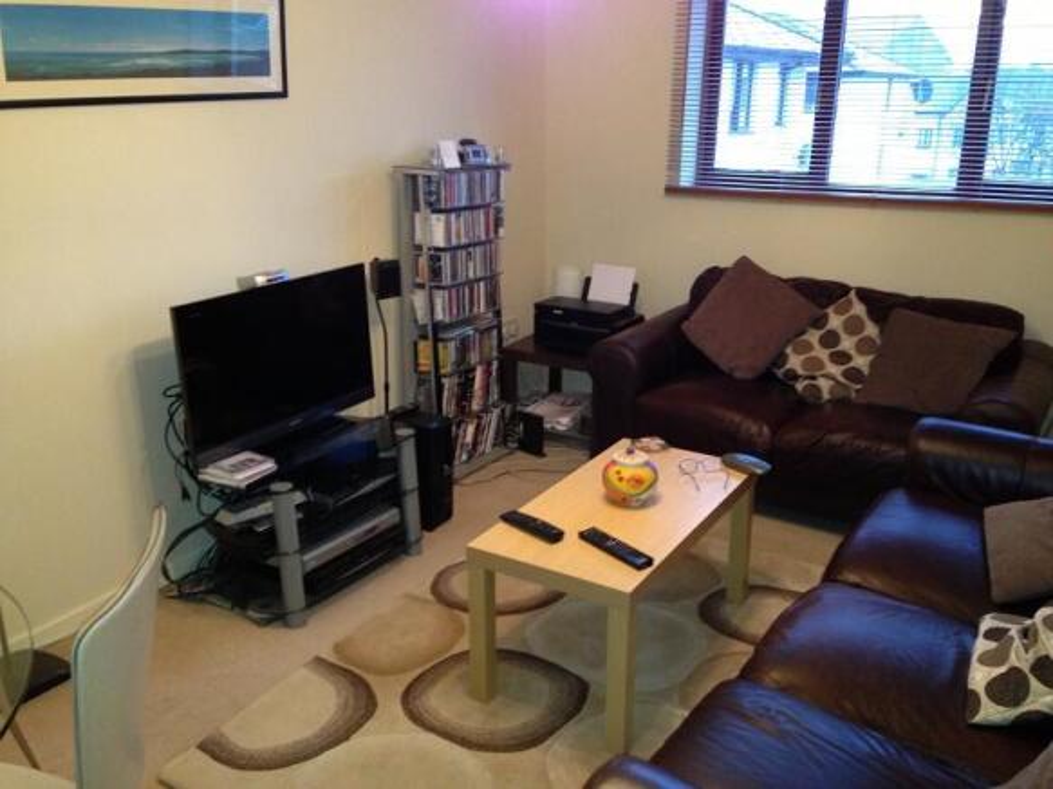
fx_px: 1004
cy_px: 394
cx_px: 526
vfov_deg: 42.9
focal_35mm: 33
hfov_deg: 55.4
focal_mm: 4.13
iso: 320
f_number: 2.4
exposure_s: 1/16
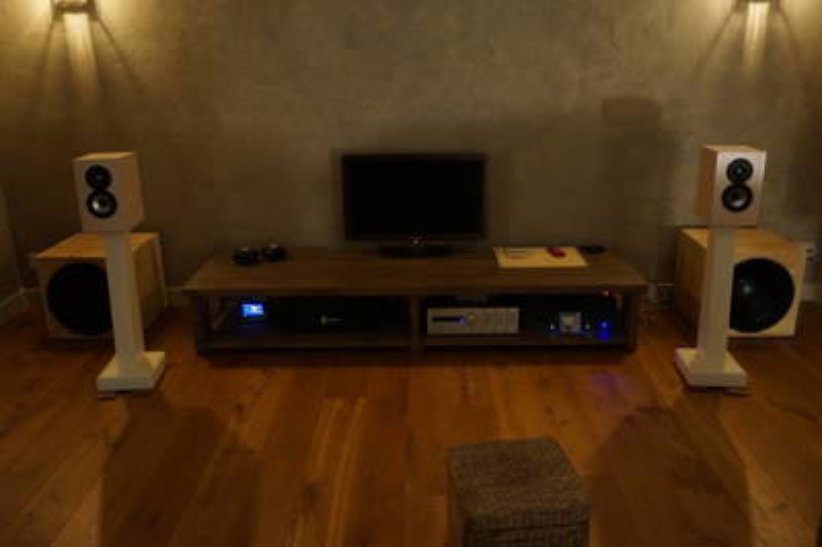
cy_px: 274
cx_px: 411
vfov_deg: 41.6
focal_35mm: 32
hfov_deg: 59.5
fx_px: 719
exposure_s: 1/4
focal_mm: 21
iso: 3200
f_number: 4
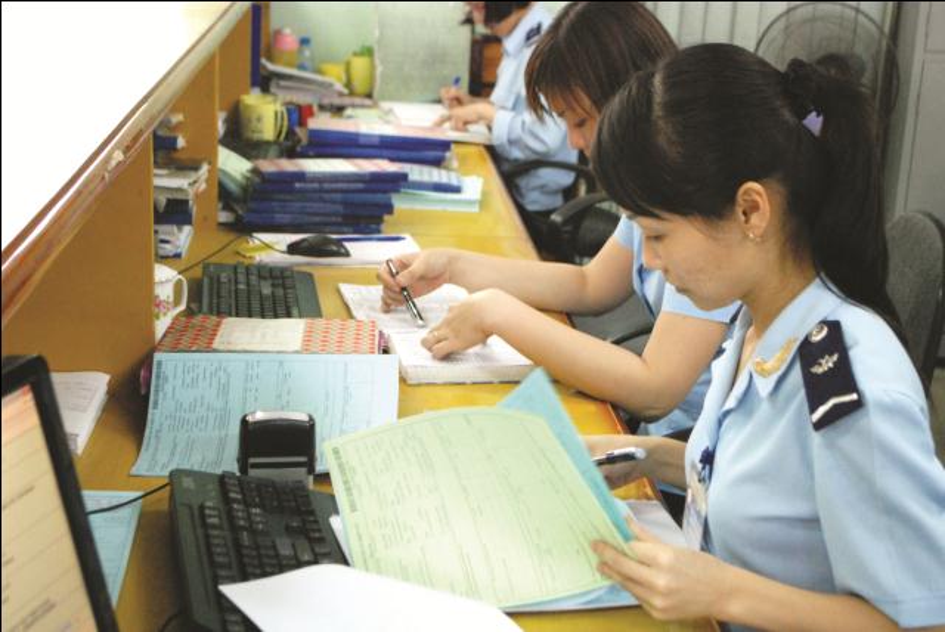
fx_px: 1419
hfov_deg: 36.8
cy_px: 316
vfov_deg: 25.1
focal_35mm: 54
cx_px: 472
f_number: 5.3
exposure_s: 1/40
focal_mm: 36
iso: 1600
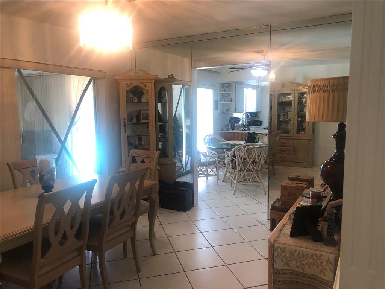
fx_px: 311
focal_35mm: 28
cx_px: 192
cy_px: 144
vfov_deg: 49.7
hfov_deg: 63.4
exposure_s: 1/30
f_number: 1.8
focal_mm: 4
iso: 25
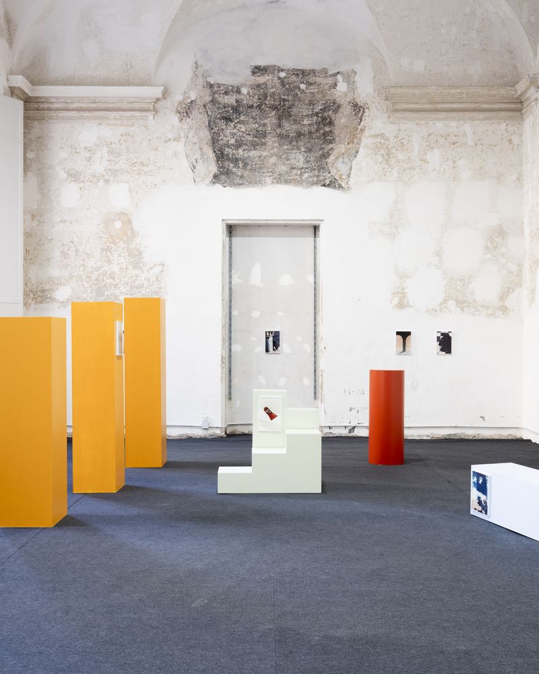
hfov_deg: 41.3
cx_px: 271
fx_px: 715
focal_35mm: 36
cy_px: 337
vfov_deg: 50.5
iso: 200
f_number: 9
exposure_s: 1/5
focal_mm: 33.1
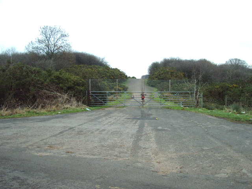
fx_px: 255
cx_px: 126
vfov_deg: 40.7
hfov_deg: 52.6
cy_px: 94
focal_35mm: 35
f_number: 4.3
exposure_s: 1/200
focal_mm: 5.8
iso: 400
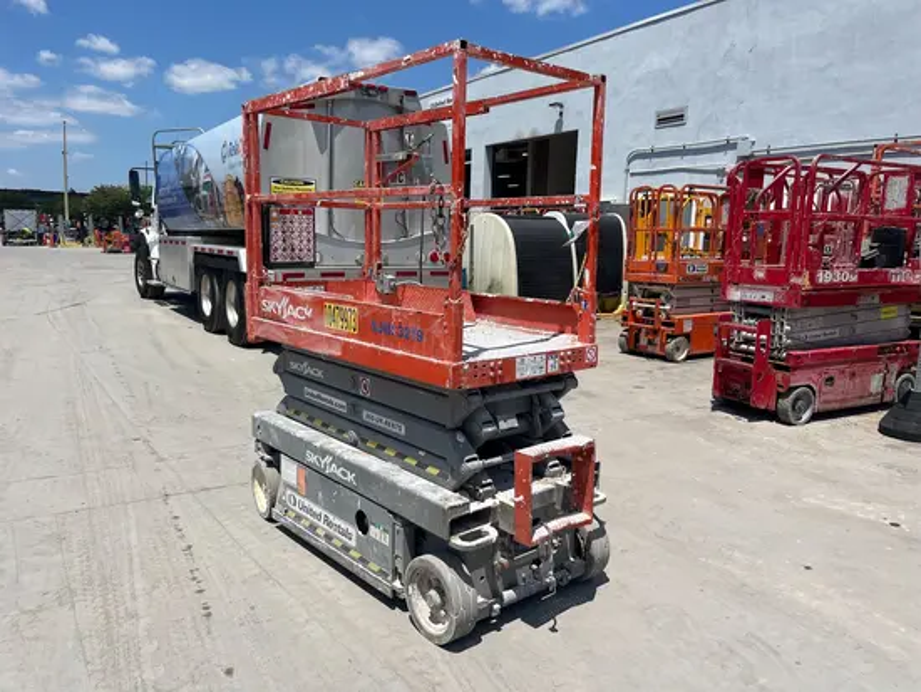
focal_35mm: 26
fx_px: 692
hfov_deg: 67.3
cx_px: 460
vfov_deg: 53.1
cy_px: 346
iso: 50
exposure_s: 1/6173
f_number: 1.6
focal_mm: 5.1
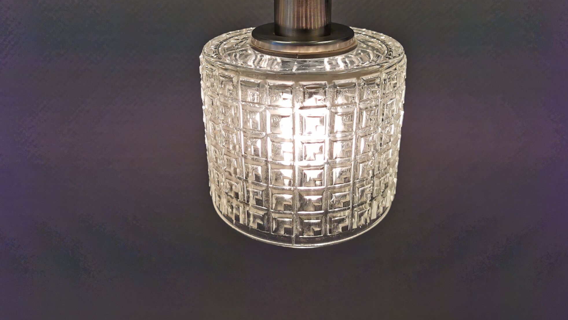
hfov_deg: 64.3
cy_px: 120
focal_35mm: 30
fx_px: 452
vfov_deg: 38.7
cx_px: 289
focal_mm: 5.56
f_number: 1.6
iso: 50
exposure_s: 1/104
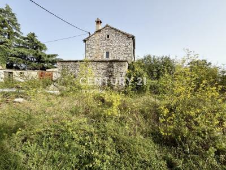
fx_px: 91
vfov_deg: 85.7
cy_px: 85
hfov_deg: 102.1
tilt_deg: -4.2
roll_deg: -3.2
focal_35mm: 14
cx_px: 113
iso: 32
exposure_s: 1/770
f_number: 2.2
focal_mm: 2.22
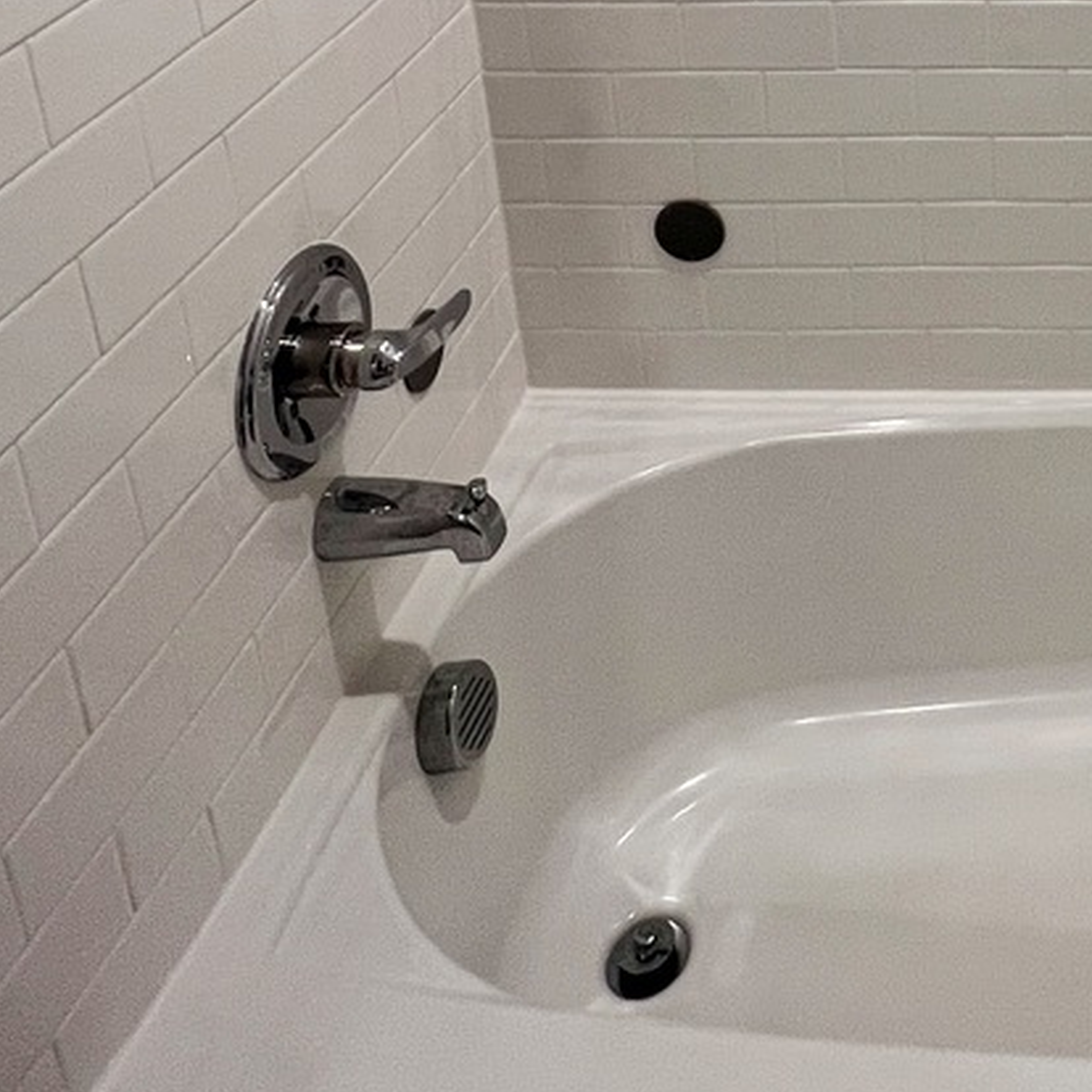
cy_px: -256
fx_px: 1428
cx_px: 1203
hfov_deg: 35.7
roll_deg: -0.7
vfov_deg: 33.2
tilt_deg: -16.9
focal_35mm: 40
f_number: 1.8
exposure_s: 1/120
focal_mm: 1.57
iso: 160
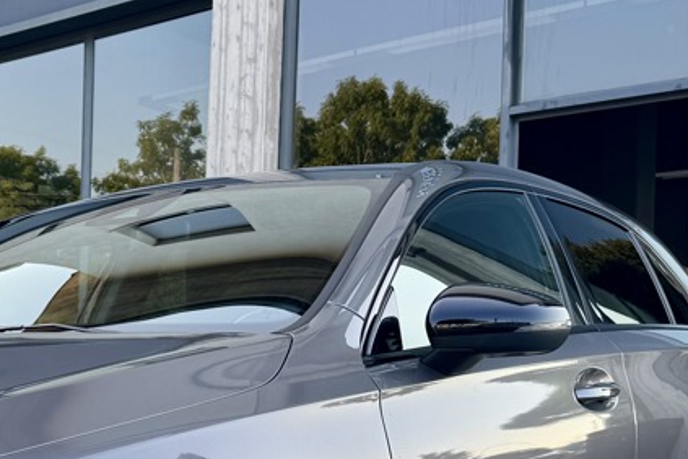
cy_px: 423
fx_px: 1319
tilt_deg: -0.5
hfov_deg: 27.7
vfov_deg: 19.3
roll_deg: -1.9
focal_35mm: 69
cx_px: 18
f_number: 1.78
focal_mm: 6.76
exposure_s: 1/433
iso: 80
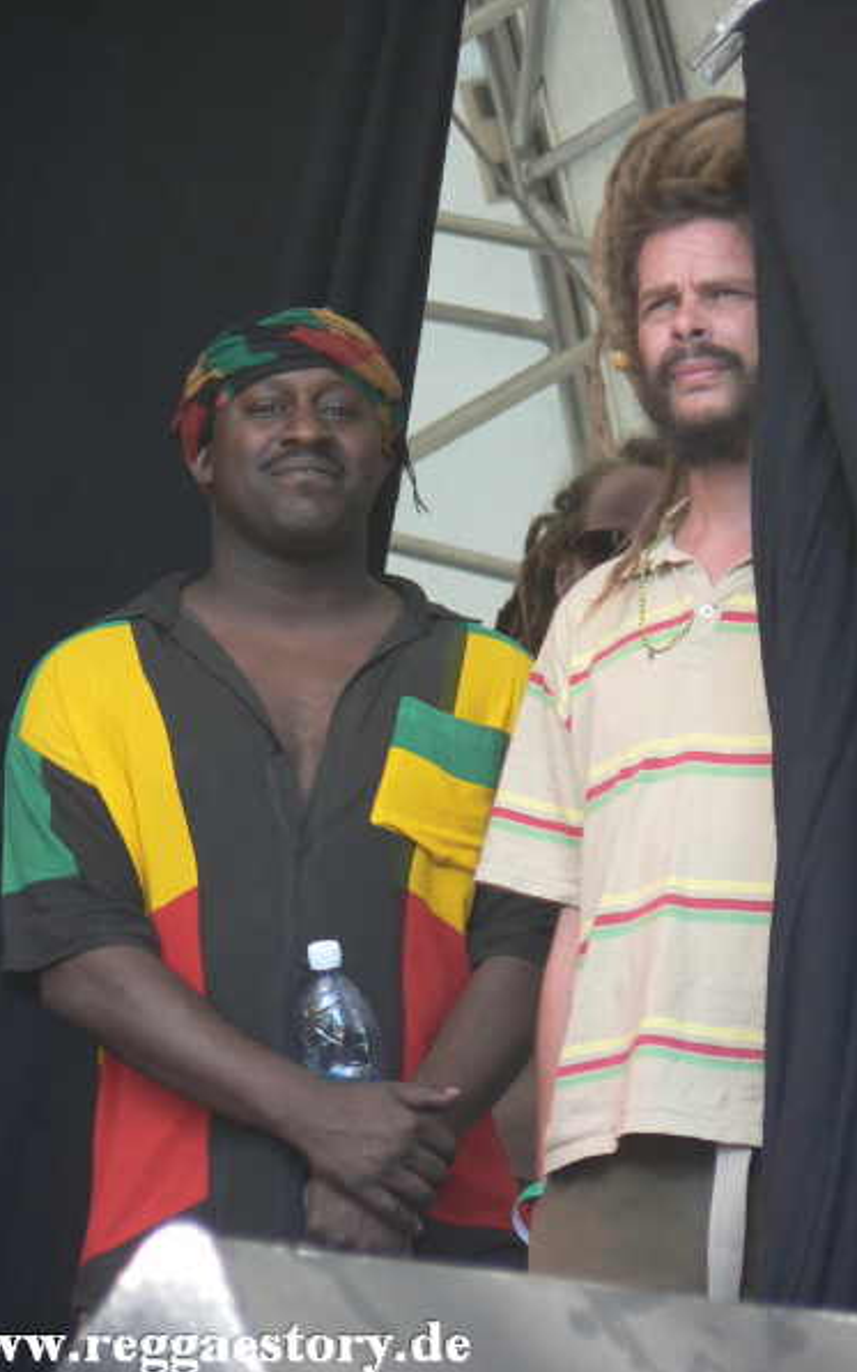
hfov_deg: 3.8
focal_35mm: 343
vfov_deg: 6.1
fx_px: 12821
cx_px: 420
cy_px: 687
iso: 64
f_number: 3.3
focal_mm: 55.2
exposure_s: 1/50
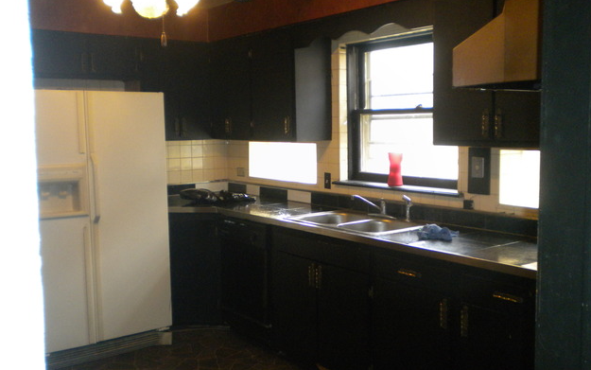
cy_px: 191
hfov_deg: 51.5
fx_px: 612
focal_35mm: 38
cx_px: 301
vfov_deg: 33.6
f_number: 3.1
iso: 363
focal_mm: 6.3
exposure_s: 1/44.4
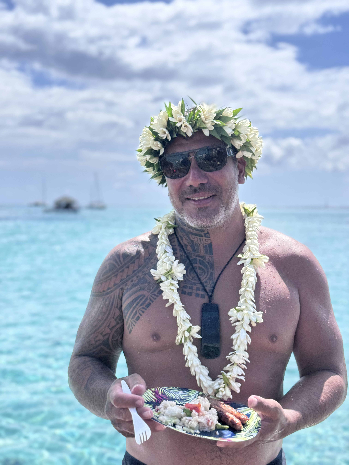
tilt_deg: -0.9
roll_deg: -0.6
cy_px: 232
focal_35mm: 48
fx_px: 645
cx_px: 174
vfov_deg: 39.7
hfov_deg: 30.3
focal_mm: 6.76
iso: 64
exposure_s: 1/4608
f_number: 1.78
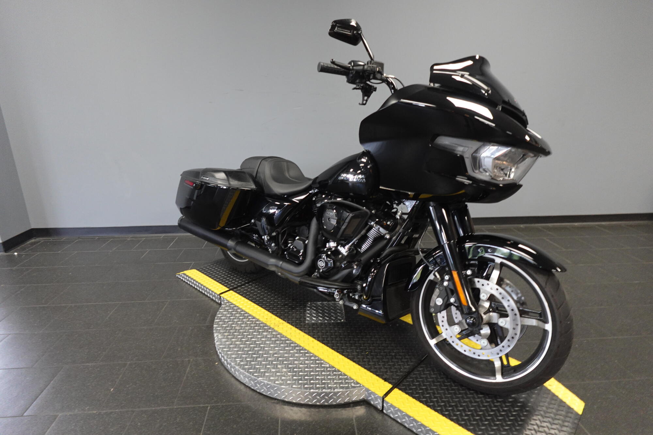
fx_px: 363
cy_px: 218
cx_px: 326
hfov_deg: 84.0
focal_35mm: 20
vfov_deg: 61.9
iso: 800
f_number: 2
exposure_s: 1/80
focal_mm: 7.6
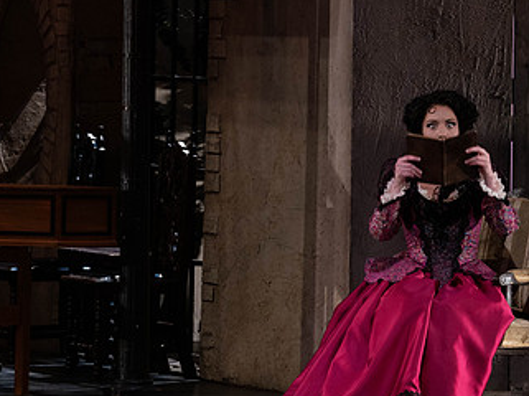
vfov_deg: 4.3
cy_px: 169
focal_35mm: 348
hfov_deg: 5.7
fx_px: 5312
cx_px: 367
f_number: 8
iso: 3200
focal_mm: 200
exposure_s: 1/250
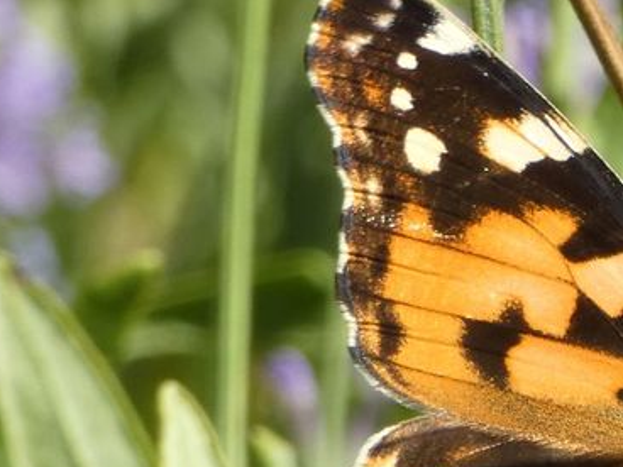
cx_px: 615
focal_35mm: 598
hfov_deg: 3.3
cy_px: 459
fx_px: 10762
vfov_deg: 2.5
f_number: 5.5
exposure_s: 1/125
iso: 80
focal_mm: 46.2
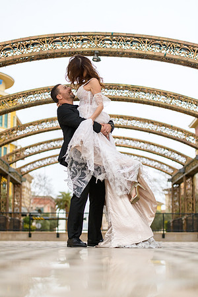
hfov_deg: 19.5
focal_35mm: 70
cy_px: 148
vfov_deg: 28.8
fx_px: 577
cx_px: 99
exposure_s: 1/3200
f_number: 2.8
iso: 400
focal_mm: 70
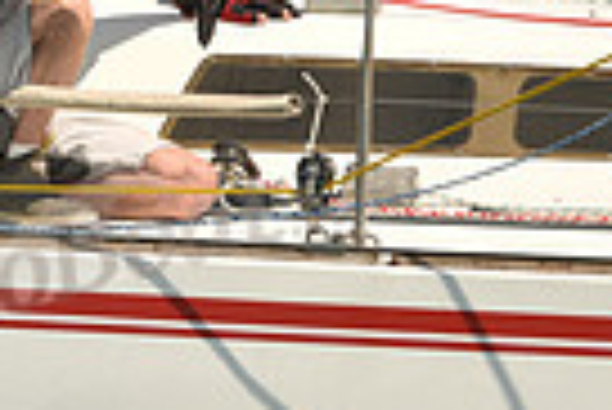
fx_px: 21817
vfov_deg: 1.1
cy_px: 88
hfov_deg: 1.6
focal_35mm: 1282
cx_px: -464
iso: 320
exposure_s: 1/1250
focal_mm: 300
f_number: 8
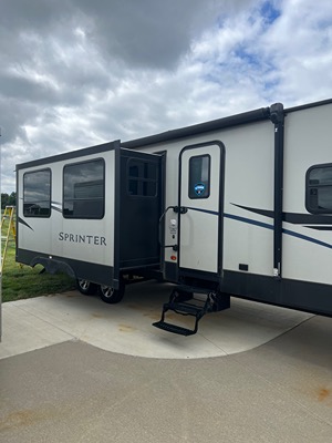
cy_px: 222
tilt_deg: +1.3
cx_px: 166
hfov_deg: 53.1
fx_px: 332
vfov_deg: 67.3
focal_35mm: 26
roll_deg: -0.7
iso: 50
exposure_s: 1/4115
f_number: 1.5
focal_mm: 5.7
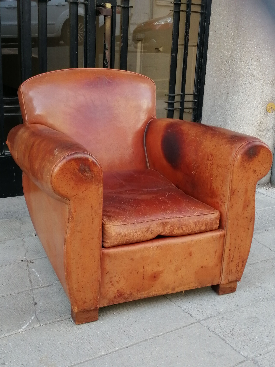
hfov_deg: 31.5
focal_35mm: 46
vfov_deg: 41.2
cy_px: 184
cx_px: 138
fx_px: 487
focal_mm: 3.62
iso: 50
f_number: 1.8
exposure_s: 1/172
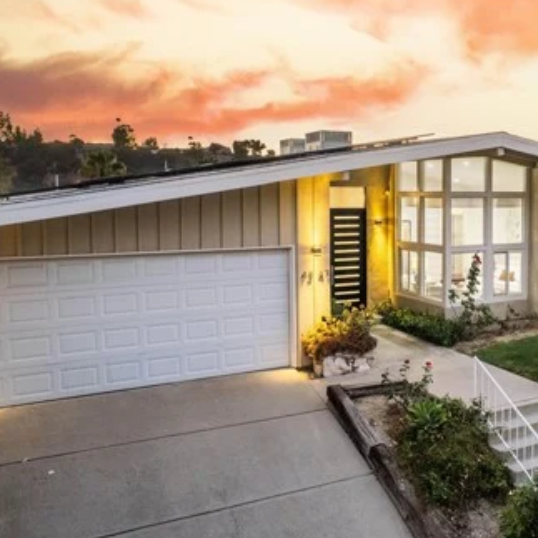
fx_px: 651
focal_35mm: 37
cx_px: 460
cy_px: 238
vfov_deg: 44.8
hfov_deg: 42.1
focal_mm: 8.38
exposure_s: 1/15
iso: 110
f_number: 2.8
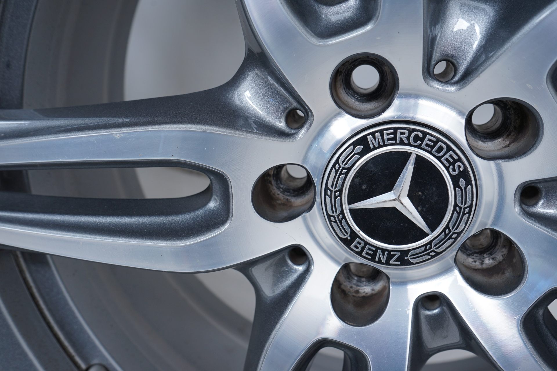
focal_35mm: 34
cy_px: 186
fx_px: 526
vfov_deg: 38.8
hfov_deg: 55.8
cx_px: 278
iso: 250
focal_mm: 34
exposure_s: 1/125
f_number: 7.1
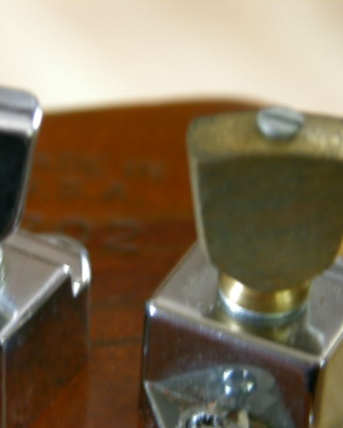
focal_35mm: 183
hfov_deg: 8.4
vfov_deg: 10.5
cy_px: 214
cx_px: 119
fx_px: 2321
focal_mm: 34.7
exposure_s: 1.3
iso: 200
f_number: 3.8
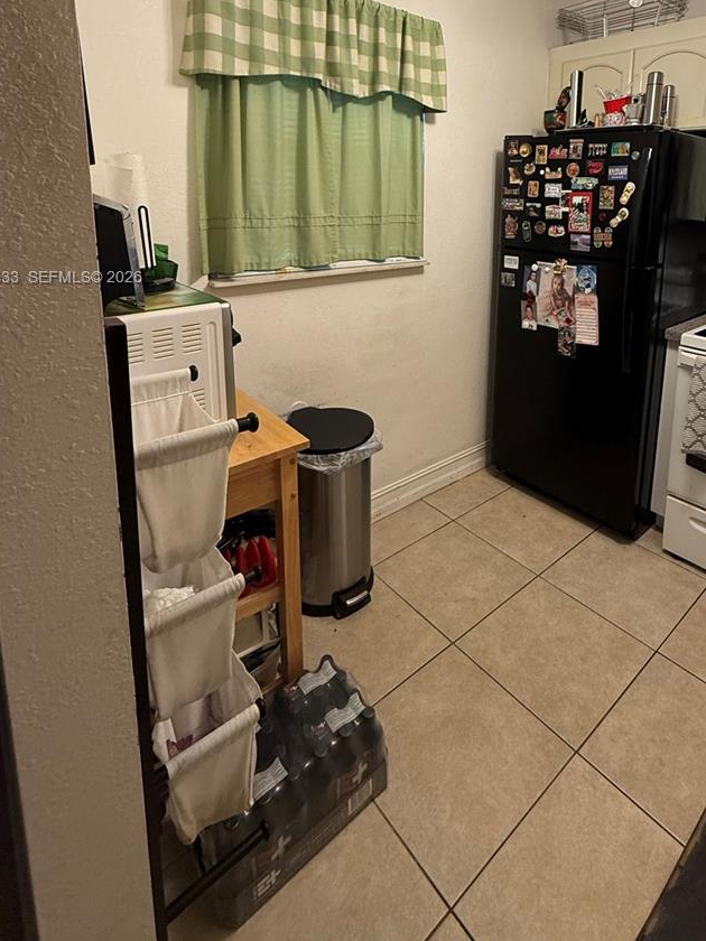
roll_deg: -1.2
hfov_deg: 65.1
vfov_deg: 77.8
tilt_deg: -7.7
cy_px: 279
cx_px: 439
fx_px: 544
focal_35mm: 20
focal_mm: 2.22
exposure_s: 1/120
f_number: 2.2
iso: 250
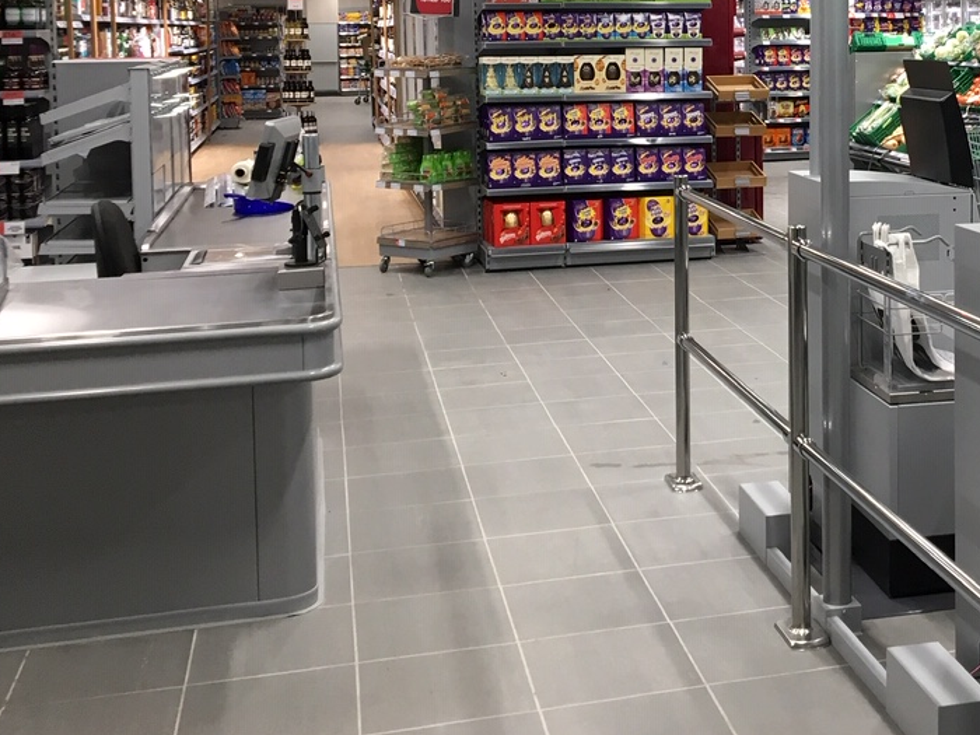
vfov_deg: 26.9
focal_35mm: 53
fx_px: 1500
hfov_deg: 35.1
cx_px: 774
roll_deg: +0.5
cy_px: 120
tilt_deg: -2.2
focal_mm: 4.15
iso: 50
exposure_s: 1/33
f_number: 2.2
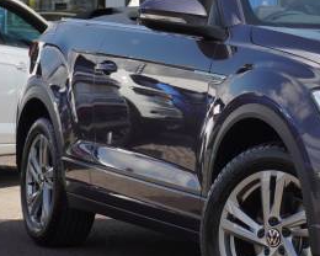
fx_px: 1479
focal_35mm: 156
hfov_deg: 12.1
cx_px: 382
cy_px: 129
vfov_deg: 9.9
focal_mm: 45
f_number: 5.6
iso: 200
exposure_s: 1/400
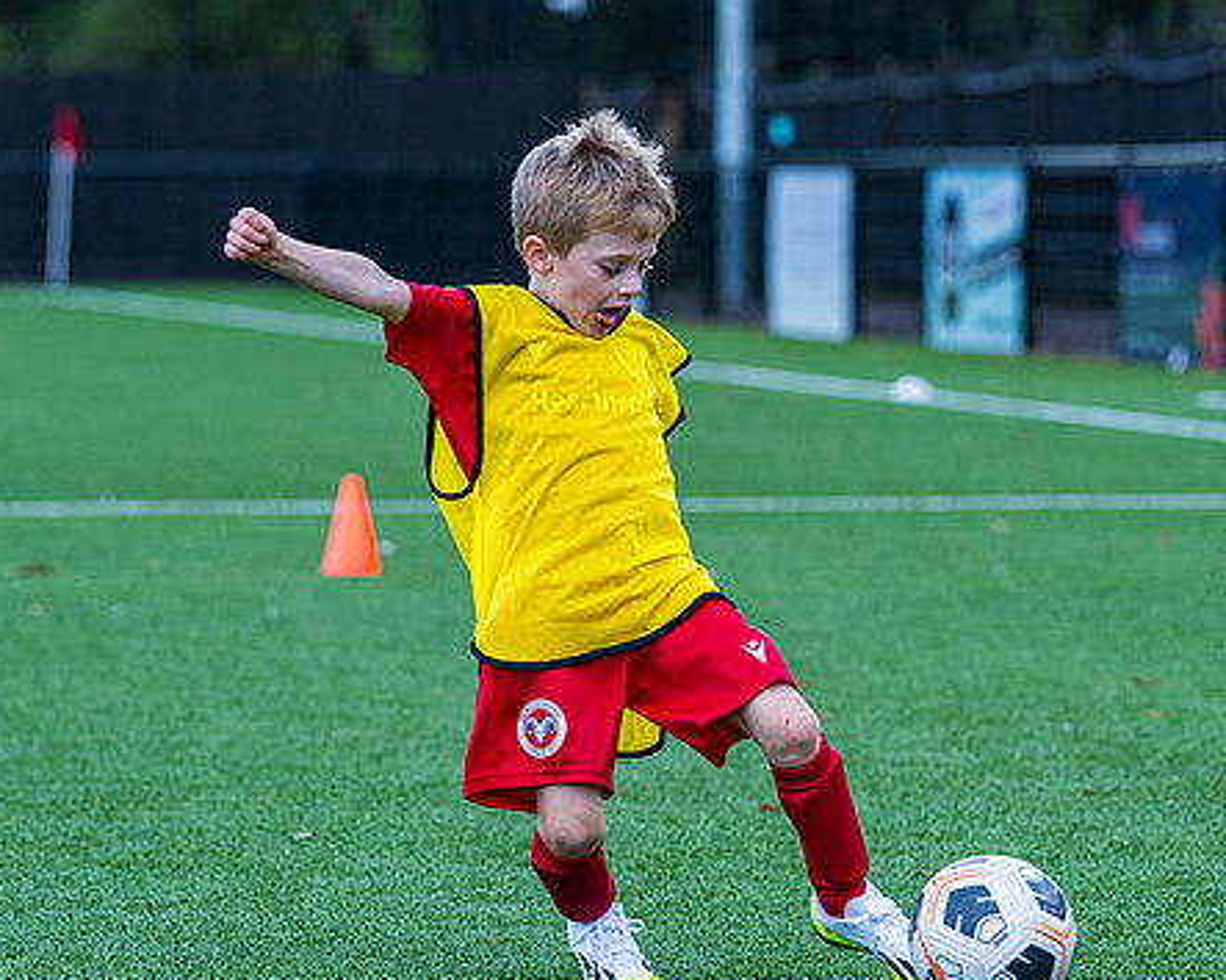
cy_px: 588
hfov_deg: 7.6
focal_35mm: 256
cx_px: 656
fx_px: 9285
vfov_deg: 6.0
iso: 400
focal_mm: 135
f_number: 4
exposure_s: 1/800
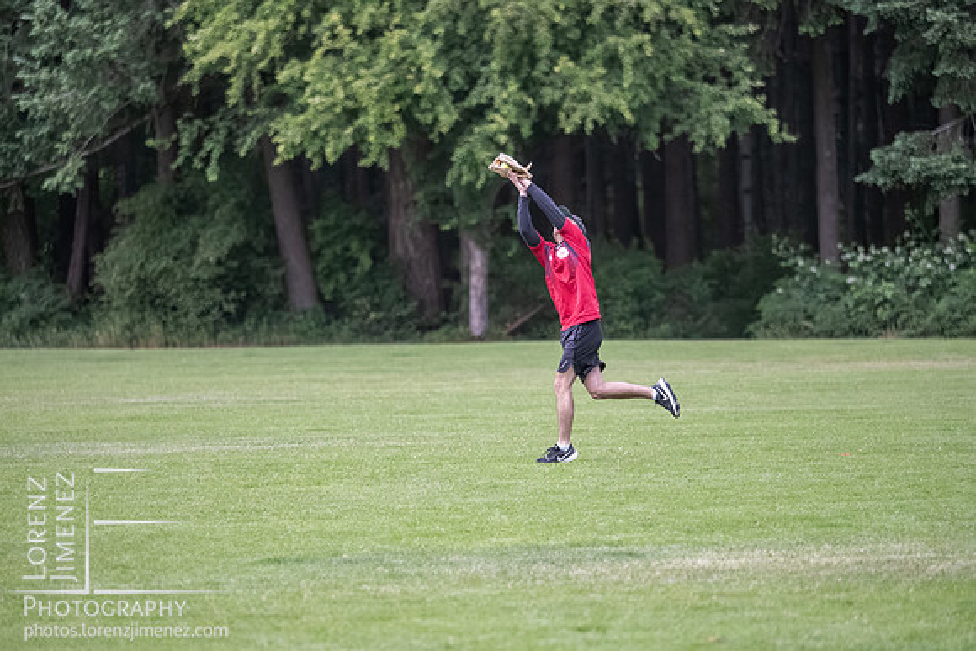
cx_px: 488
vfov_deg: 4.4
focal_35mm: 312
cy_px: 366
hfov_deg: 6.6
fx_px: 8461
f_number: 2.8
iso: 2500
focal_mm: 150
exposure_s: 1/1600
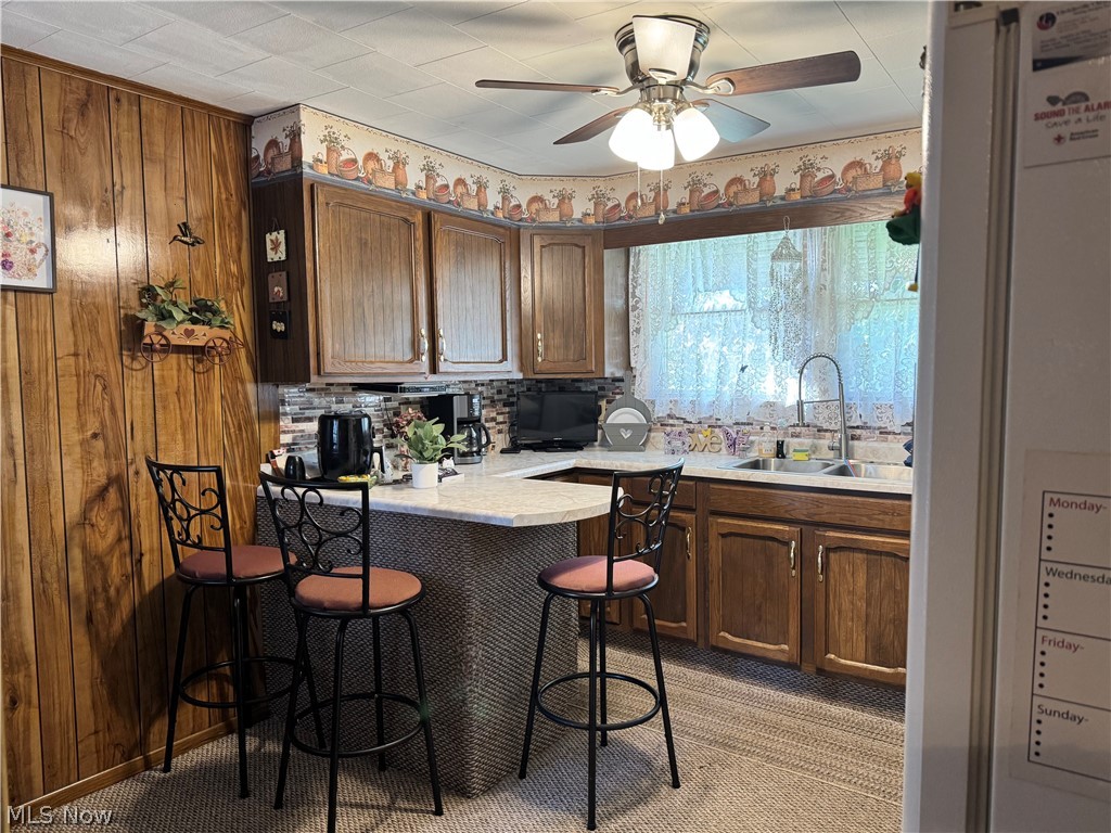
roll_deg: +0.8
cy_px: 416
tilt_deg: -5.1
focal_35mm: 24
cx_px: 556
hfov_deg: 71.6
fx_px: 770
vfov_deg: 56.8
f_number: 1.78
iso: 250
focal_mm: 6.76
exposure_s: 1/60
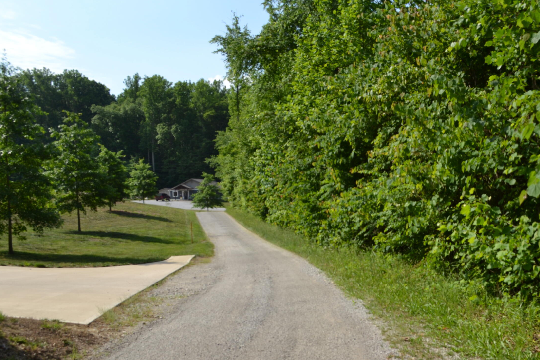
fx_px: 555
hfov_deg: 51.5
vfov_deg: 35.7
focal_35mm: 37
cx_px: 328
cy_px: 230
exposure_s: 1/200
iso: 100
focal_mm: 18
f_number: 8
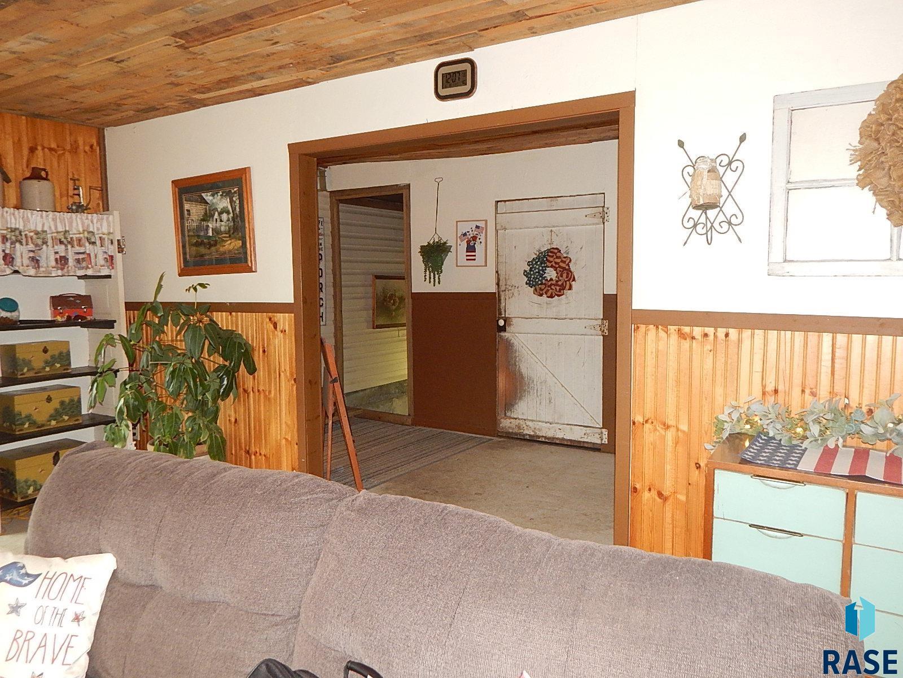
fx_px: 652
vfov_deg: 54.9
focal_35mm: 25
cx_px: 452
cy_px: 339
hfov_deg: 69.4
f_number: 3.1
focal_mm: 4.5
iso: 280
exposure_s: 1/30
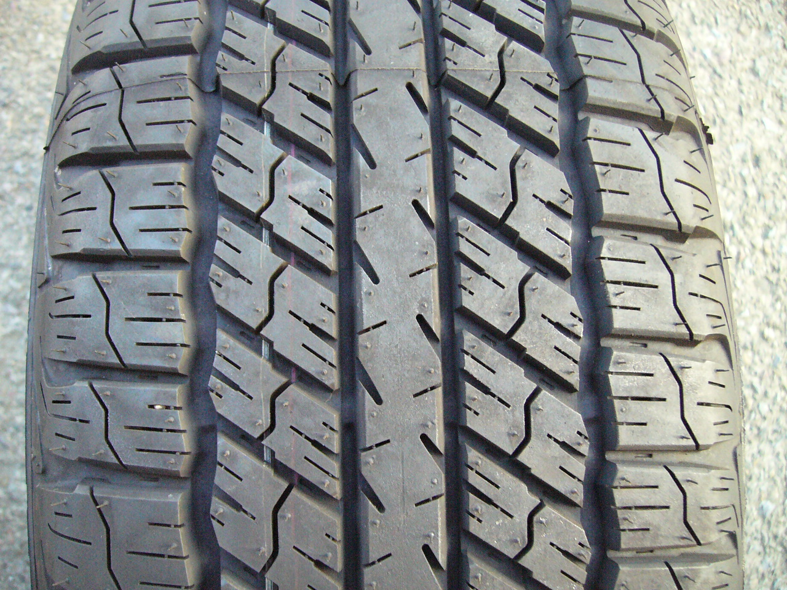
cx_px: 394
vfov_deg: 40.7
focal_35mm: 35
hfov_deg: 52.6
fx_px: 796
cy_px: 295
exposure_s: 1/125
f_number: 2.8
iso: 400
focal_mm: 5.8
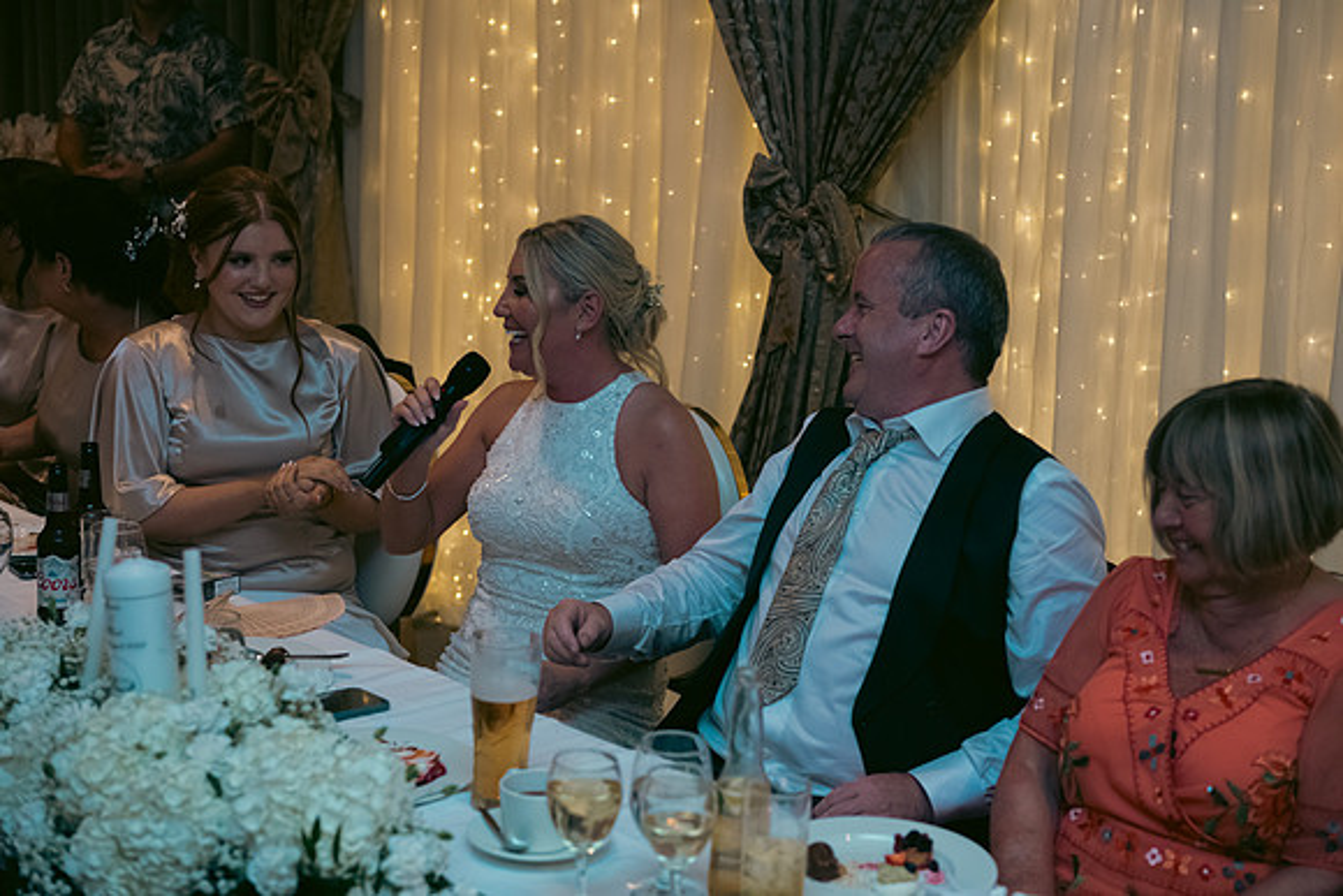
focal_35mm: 58
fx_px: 2164
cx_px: 672
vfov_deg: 23.4
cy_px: 448
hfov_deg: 34.5
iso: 800
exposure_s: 1/160
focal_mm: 58
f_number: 3.5
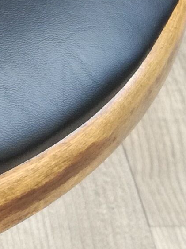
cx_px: -389
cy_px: -62
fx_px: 1434
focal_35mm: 200
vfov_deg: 9.7
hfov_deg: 6.7
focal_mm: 3.79
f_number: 2
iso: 50
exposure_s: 1/166
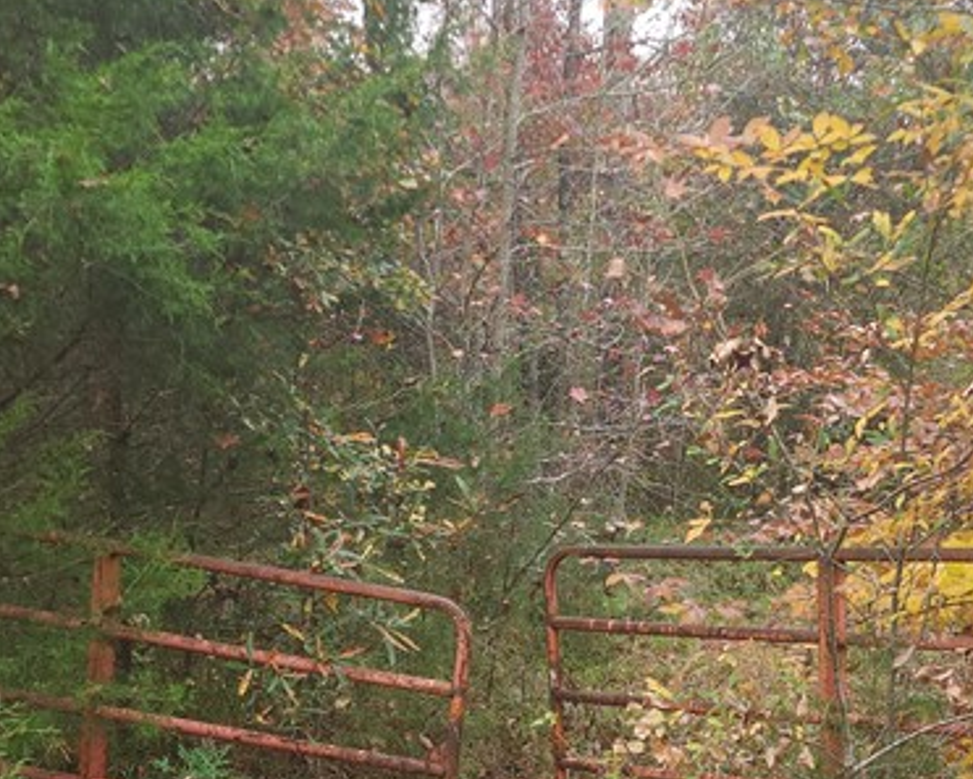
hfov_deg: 30.3
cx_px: 645
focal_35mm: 62
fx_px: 1786
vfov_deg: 23.8
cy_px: 724
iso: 25
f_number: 1.8
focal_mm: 6.4
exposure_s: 1/120
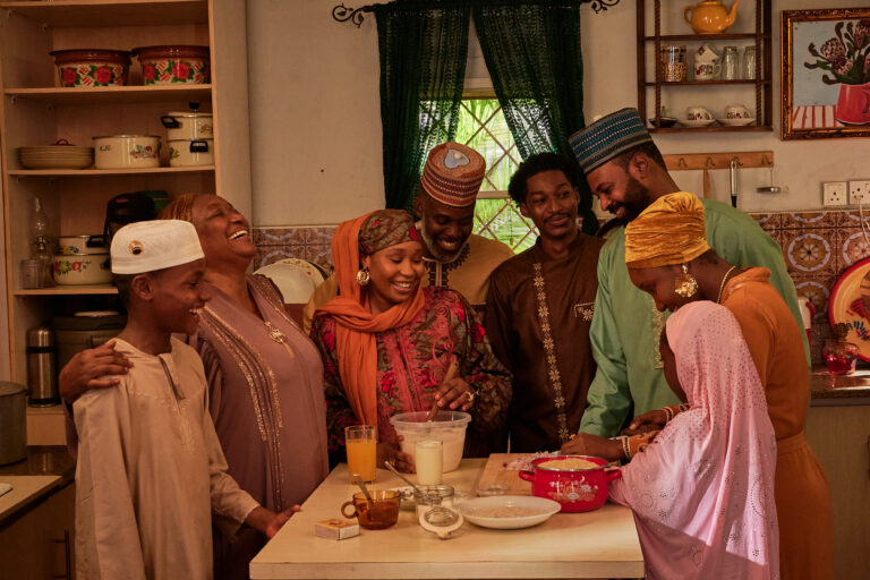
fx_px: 1257
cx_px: 435
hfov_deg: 38.2
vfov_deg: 26.0
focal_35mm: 52
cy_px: 290
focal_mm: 35
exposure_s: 1/100
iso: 1250
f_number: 7.1
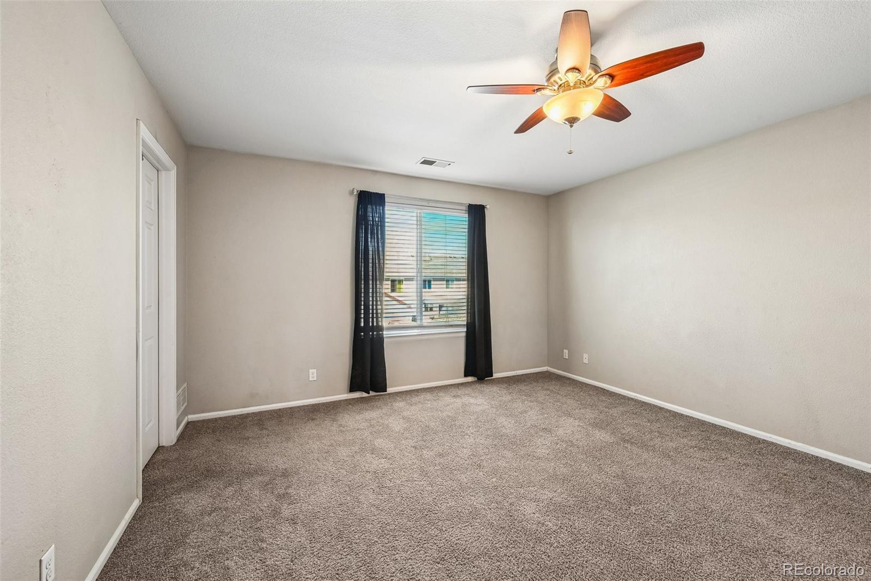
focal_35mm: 14
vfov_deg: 81.2
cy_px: 290
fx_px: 339
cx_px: 436
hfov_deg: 104.3
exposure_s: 1/15
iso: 400
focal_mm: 14
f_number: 10
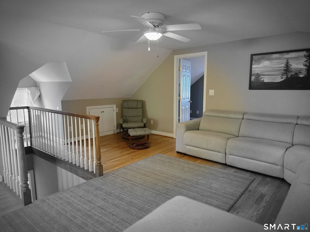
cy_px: 116
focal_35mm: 23
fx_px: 206
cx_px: 155
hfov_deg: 73.9
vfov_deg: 58.9
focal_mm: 6.3
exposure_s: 1/120
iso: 1250
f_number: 1.7
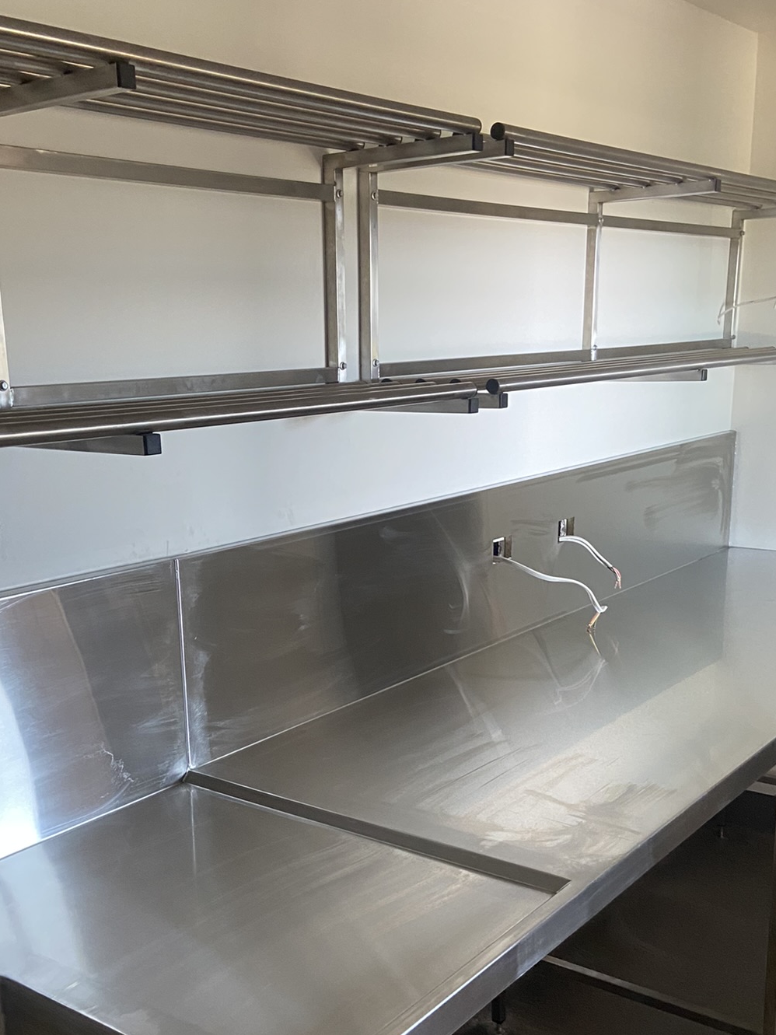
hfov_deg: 35.9
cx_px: 323
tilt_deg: -15.0
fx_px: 1196
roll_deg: +1.7
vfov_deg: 46.3
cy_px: 666
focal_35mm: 40
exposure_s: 1/60
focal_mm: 4.25
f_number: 1.8
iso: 400
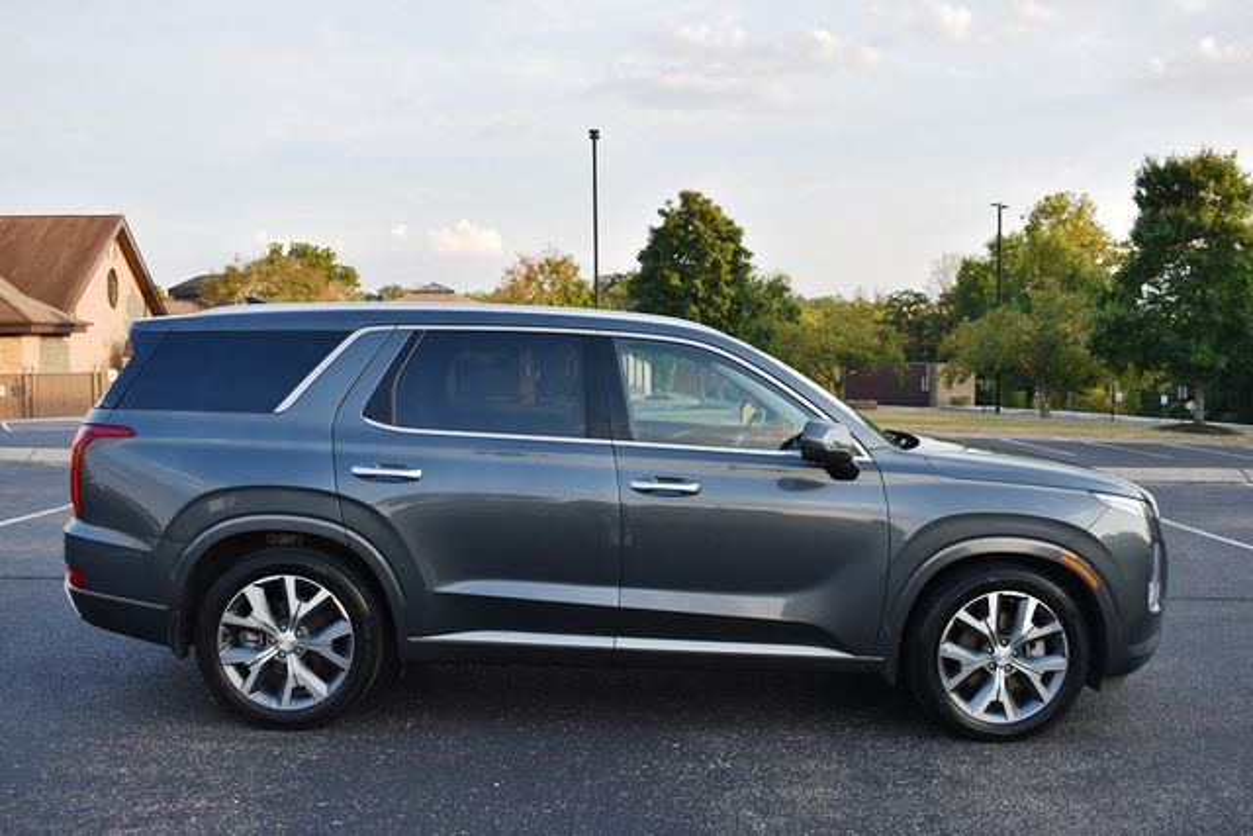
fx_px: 1149
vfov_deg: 40.0
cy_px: 418
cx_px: 626
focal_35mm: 33
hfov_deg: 57.2
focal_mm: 22
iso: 250
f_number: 5.6
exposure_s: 1/250
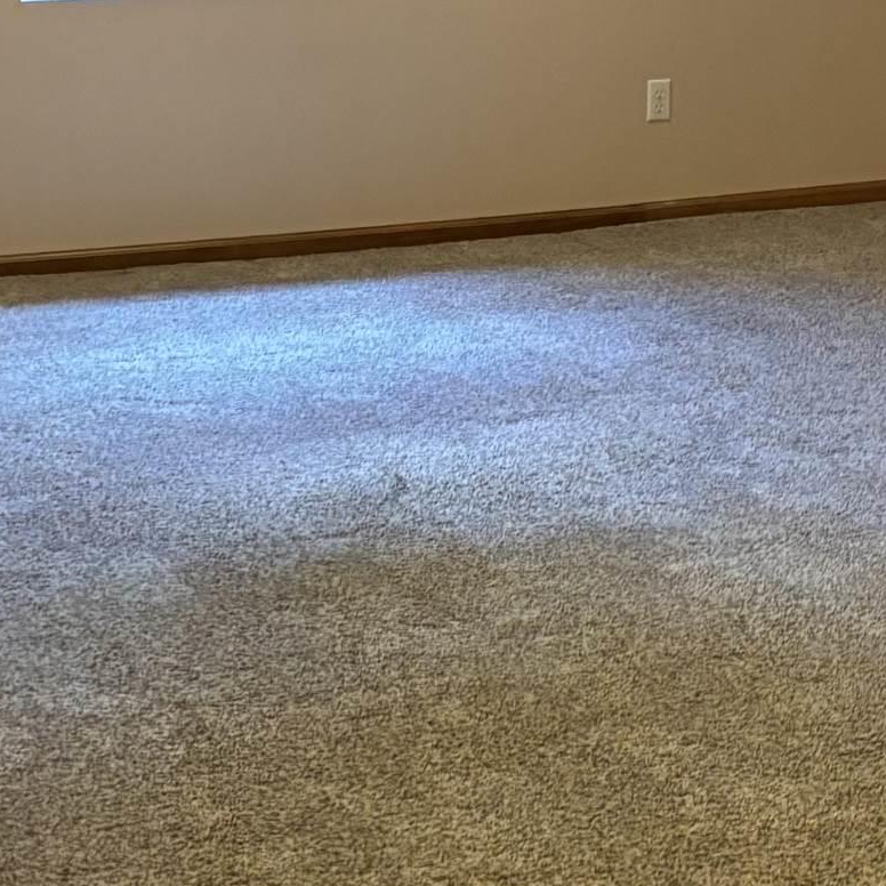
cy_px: 456
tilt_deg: -16.2
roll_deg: +1.4
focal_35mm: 91
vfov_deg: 19.1
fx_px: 2635
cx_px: 506
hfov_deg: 19.1
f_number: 1.6
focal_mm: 5.96
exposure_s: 1/40
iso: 640
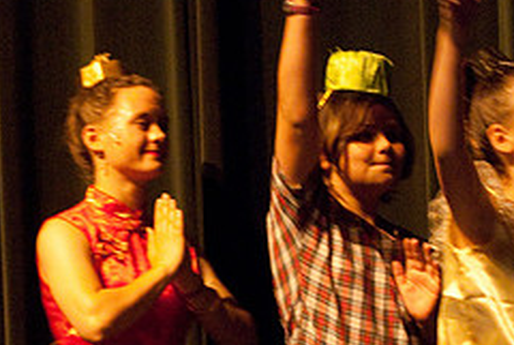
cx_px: 88
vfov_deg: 4.8
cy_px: 281
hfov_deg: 7.1
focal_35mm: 290
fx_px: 4148
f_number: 2.8
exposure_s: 1/50
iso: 1000
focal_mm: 80
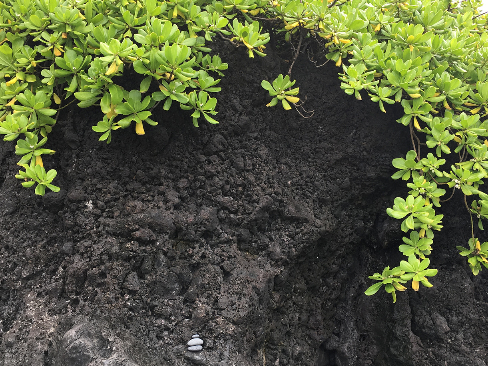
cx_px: 246
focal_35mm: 38
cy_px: 206
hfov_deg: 49.0
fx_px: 536
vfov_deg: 37.7
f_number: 2.2
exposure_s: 1/194
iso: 25
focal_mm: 4.15
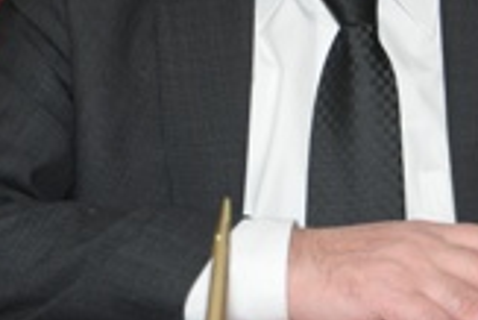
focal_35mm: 173
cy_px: -59
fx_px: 2299
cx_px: 296
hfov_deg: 11.9
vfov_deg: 7.9
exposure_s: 1/60
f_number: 5.6
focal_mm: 42
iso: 400
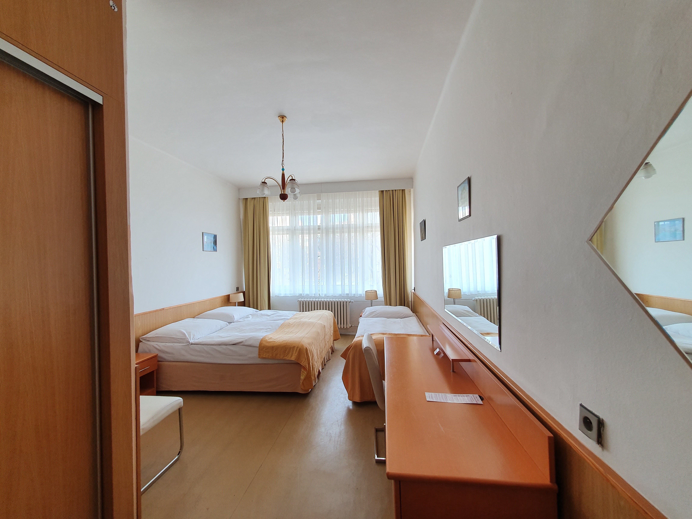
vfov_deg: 89.9
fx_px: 260
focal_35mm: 13
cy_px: 260
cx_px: 346
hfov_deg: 106.2
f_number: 2.2
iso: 64
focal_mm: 1.8
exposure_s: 1/50
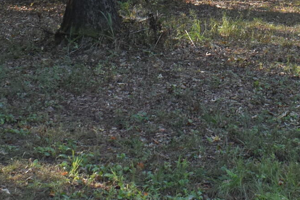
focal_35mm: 136
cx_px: 213
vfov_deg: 9.8
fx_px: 1133
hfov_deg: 15.0
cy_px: -79
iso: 400
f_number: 7.1
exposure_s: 1/60
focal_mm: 20
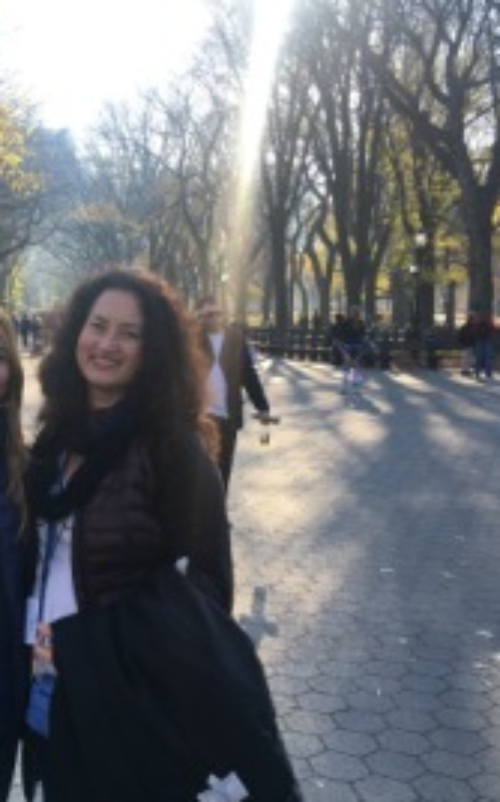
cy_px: 407
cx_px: 87
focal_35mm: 42
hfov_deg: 29.6
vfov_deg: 47.2
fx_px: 918
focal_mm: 4.15
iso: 25
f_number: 2.2
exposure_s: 1/287
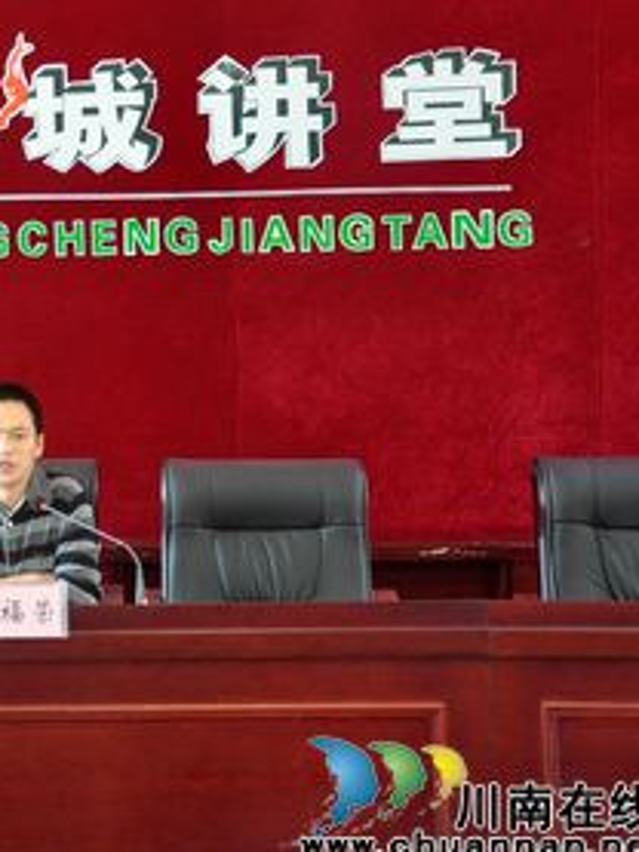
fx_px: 2235
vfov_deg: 21.5
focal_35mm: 91
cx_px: -71
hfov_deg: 15.8
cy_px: 363
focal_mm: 35
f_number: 4.5
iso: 800
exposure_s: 1/15
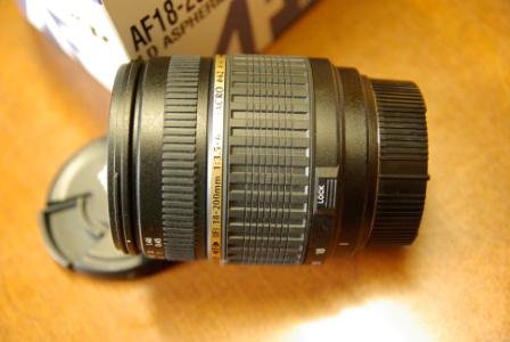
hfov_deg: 36.6
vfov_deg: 25.0
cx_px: 255
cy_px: 171
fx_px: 771
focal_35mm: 54
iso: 800
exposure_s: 1/20
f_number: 2.8
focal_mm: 36.25
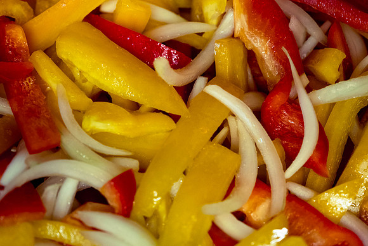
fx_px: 716
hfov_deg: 28.8
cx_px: 184
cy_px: 123
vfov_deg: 19.5
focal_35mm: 70
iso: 2500
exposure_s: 1/125
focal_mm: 46.6
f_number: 4
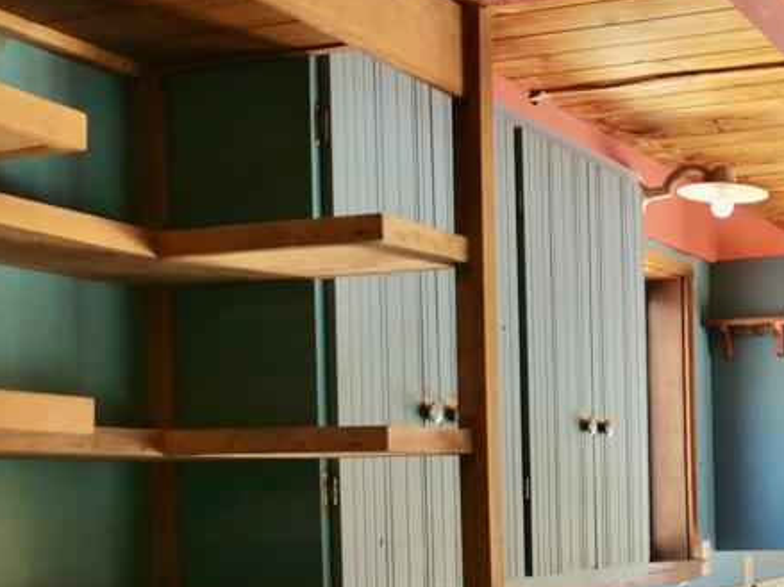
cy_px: 519
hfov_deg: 31.6
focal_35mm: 56
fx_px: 1268
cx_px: 791
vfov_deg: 25.4
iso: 200
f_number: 1.7
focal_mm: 10.9
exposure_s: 1/100
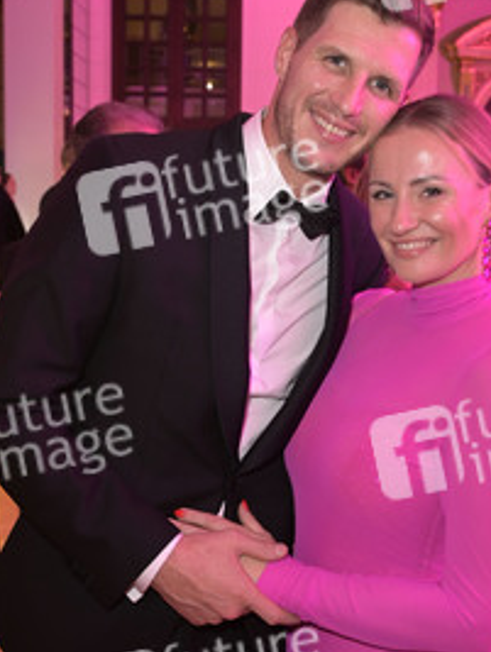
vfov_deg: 41.2
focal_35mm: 46
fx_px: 868
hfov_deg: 31.6
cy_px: 320
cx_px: 274
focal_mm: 32
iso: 2500
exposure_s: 1/40
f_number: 5.6
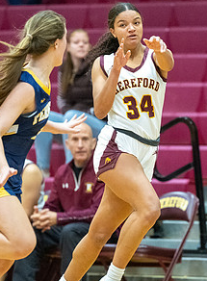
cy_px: 164
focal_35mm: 500
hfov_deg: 2.9
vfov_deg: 4.0
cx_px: 171
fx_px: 4034
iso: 8000
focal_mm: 200
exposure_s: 1/800
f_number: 2.8
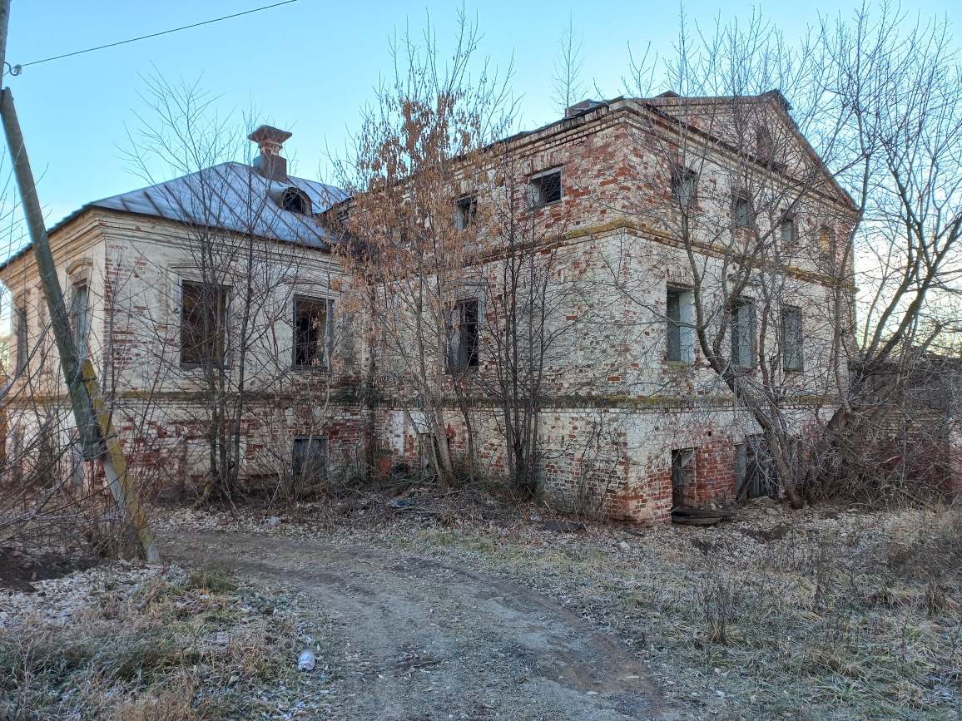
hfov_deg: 69.4
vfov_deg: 54.9
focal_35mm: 25
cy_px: 360
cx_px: 481
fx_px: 695
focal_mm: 4.6
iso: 50
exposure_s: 1/100
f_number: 1.8
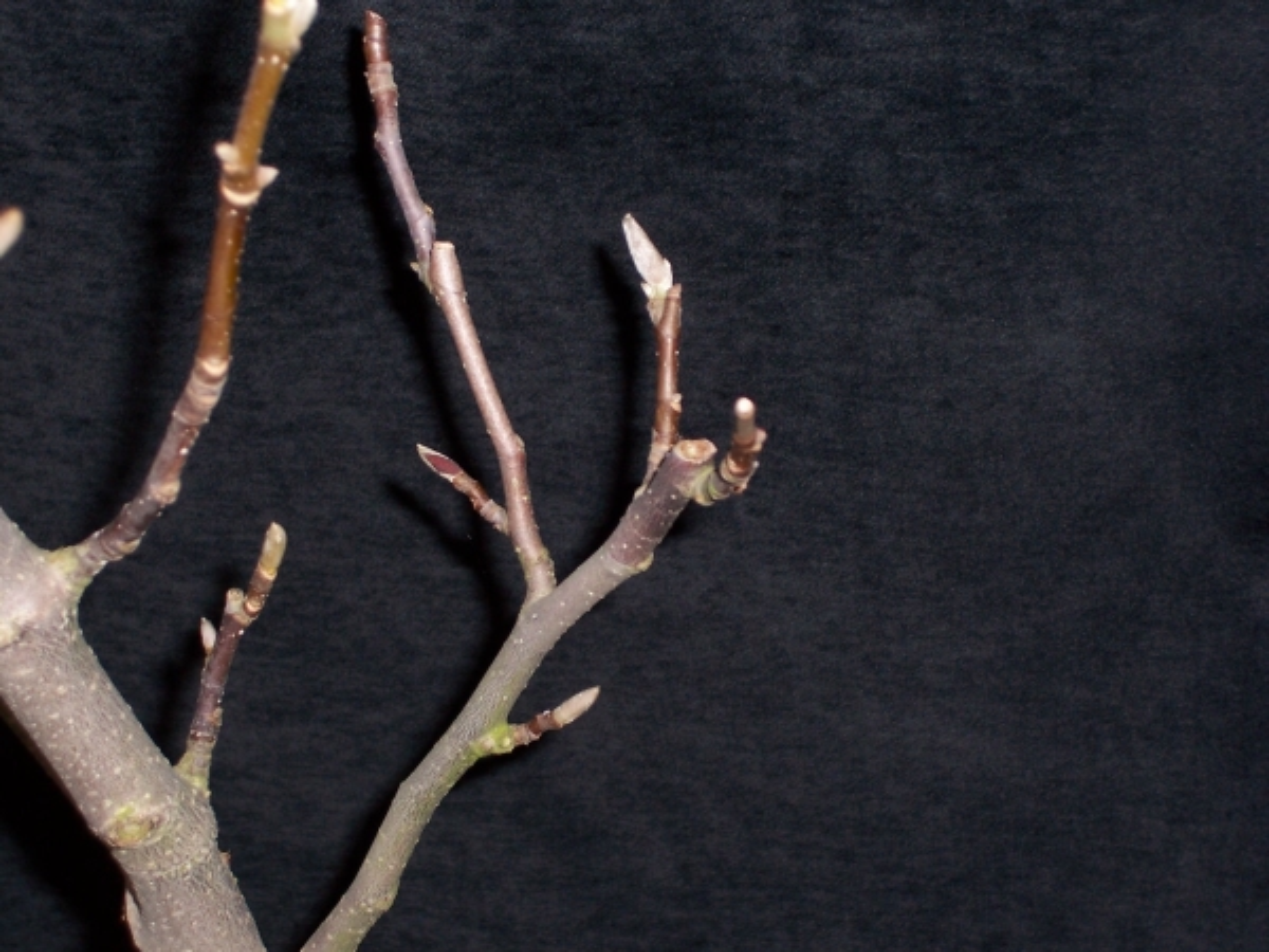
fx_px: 3006
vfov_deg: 18.0
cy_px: 476
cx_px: 634
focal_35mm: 82
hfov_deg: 23.8
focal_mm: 13.5
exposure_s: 1/90
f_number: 4.1
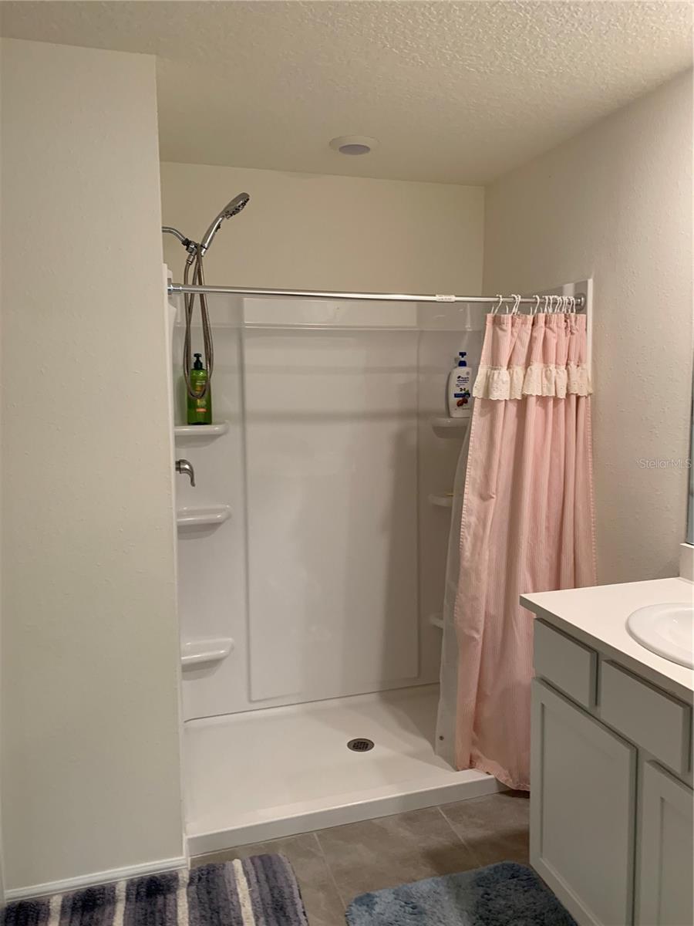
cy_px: 463
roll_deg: +0.3
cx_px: 347
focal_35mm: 26
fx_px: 695
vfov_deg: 67.3
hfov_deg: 53.1
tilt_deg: -0.8
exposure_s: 1/60
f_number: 1.8
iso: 100
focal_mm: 4.25
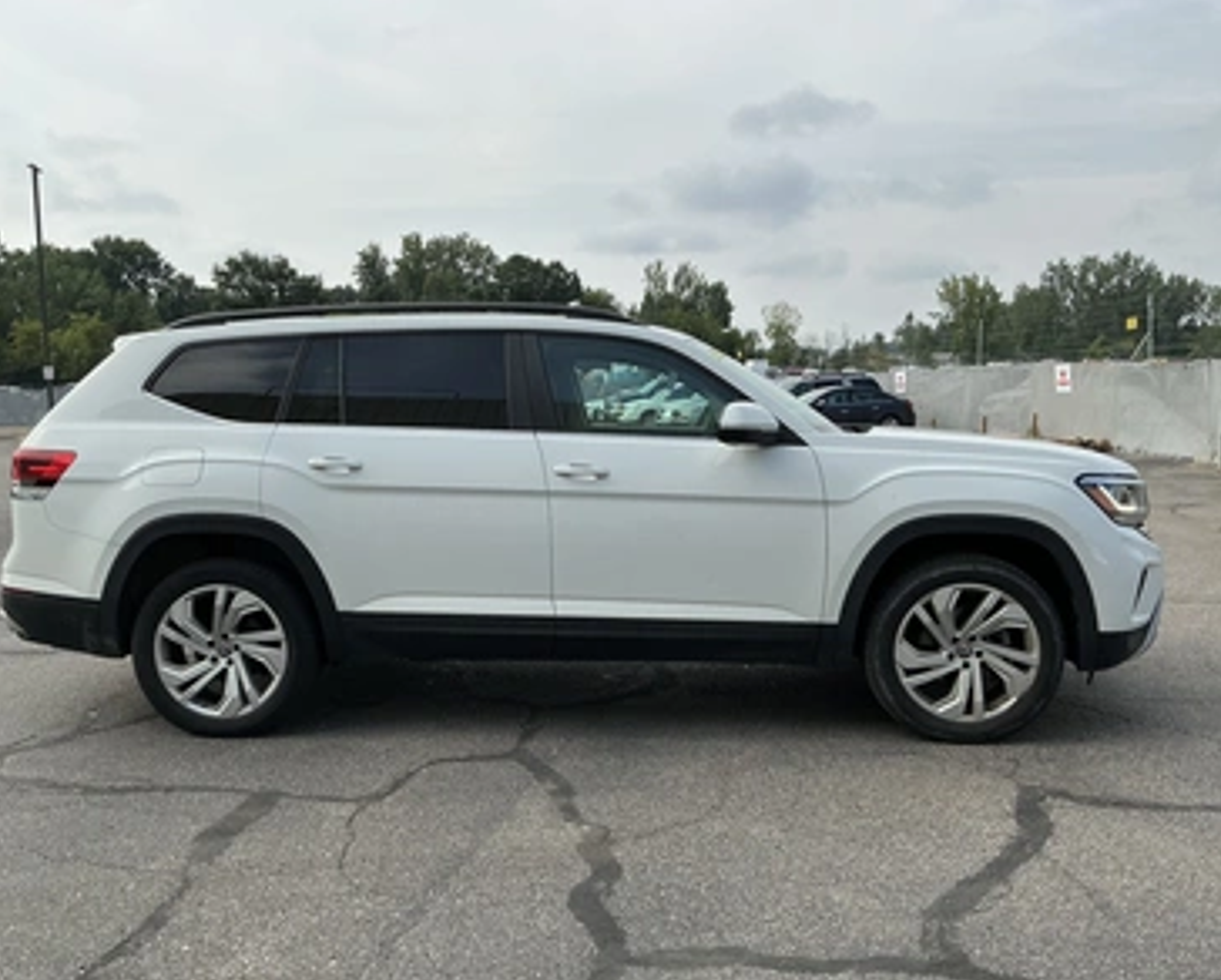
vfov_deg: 48.6
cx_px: 584
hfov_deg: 58.7
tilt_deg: -1.3
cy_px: 500
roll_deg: +1.0
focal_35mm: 30
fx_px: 1085
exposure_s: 1/1377
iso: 25
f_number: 1.8
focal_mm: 3
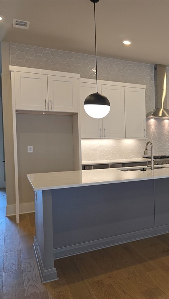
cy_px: 152
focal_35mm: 34
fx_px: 271
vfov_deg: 58.0
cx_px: 199
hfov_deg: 30.0
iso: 64
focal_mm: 6.3
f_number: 1.7
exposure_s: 1/120
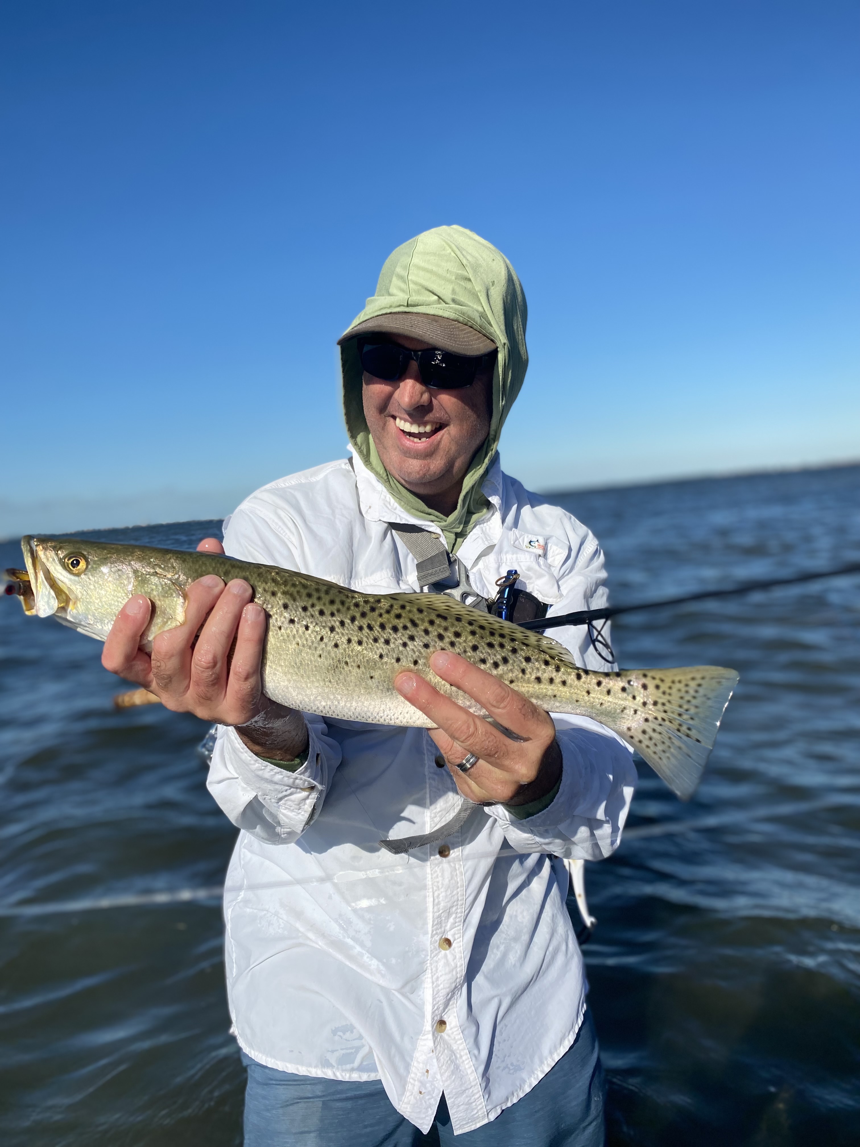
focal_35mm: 26
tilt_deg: -4.7
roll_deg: +4.5
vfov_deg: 67.3
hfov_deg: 53.1
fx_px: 861
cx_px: 430
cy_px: 574
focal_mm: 4.25
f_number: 1.8
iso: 32
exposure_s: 1/4608
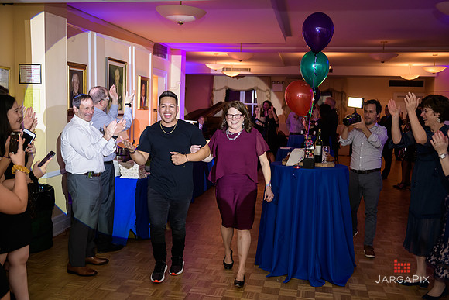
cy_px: 150
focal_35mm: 36
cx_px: 224
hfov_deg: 53.1
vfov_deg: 36.9
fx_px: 449
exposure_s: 1/125
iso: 800
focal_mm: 36
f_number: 3.2
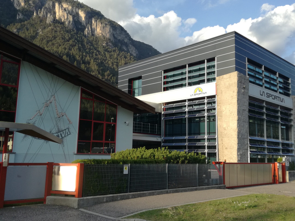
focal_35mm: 27
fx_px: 230
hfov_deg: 65.3
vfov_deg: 51.4
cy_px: 110
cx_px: 148
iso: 50
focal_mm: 3.79
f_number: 2
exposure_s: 1/489
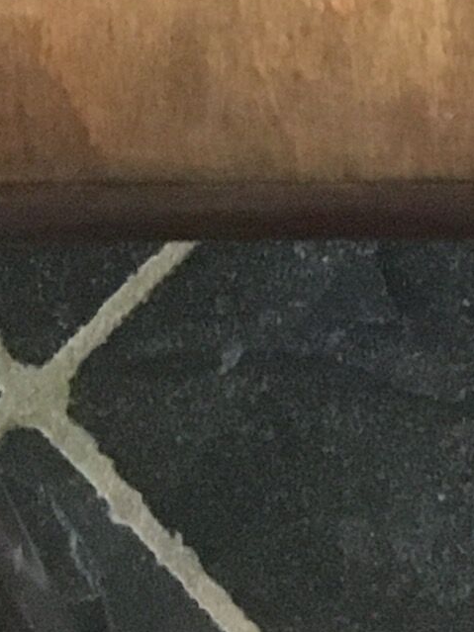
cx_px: 668
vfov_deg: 9.6
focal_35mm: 183
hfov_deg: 8.0
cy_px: -884
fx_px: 3342
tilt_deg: -54.7
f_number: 2.2
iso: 320
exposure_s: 1/17
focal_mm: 4.15
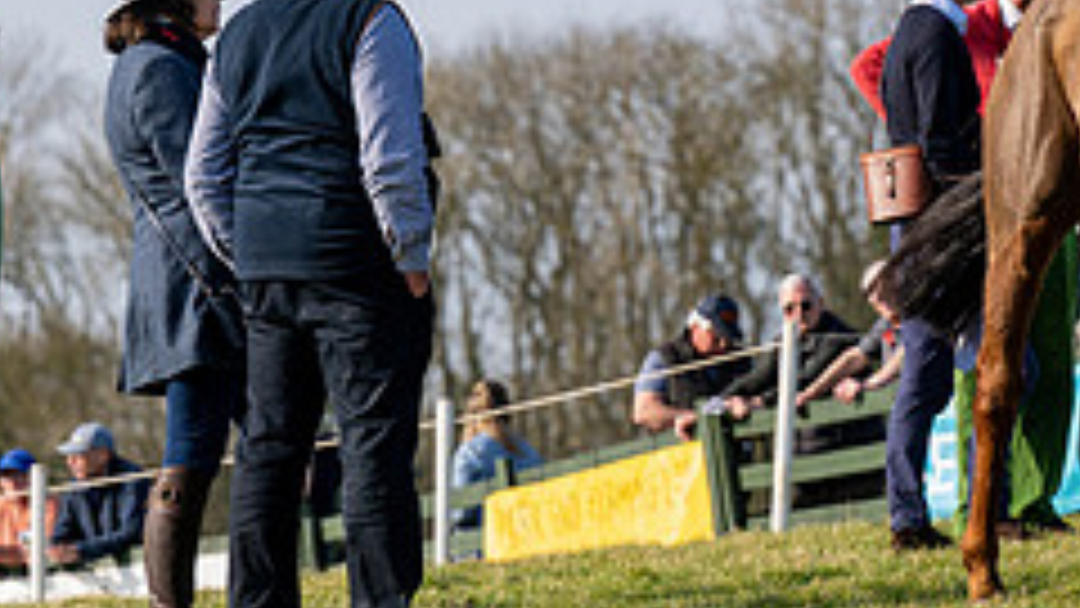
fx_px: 11025
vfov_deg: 3.2
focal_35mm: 385
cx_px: 818
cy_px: 120
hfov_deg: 5.6
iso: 200
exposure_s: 1/2000
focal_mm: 130
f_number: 4.5
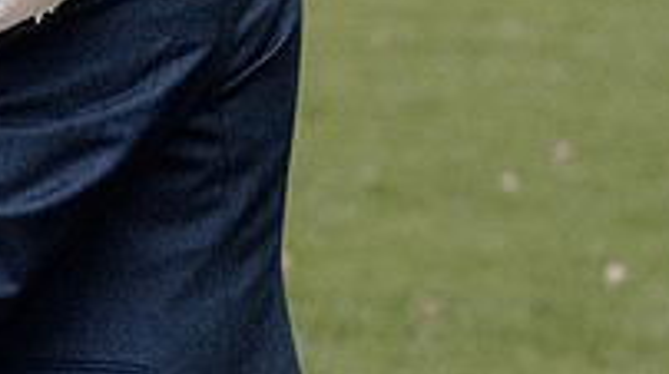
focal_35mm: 211
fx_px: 3738
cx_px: -179
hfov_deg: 10.0
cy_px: -68
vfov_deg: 5.7
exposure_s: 1/160
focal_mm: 70
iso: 1000
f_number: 3.5
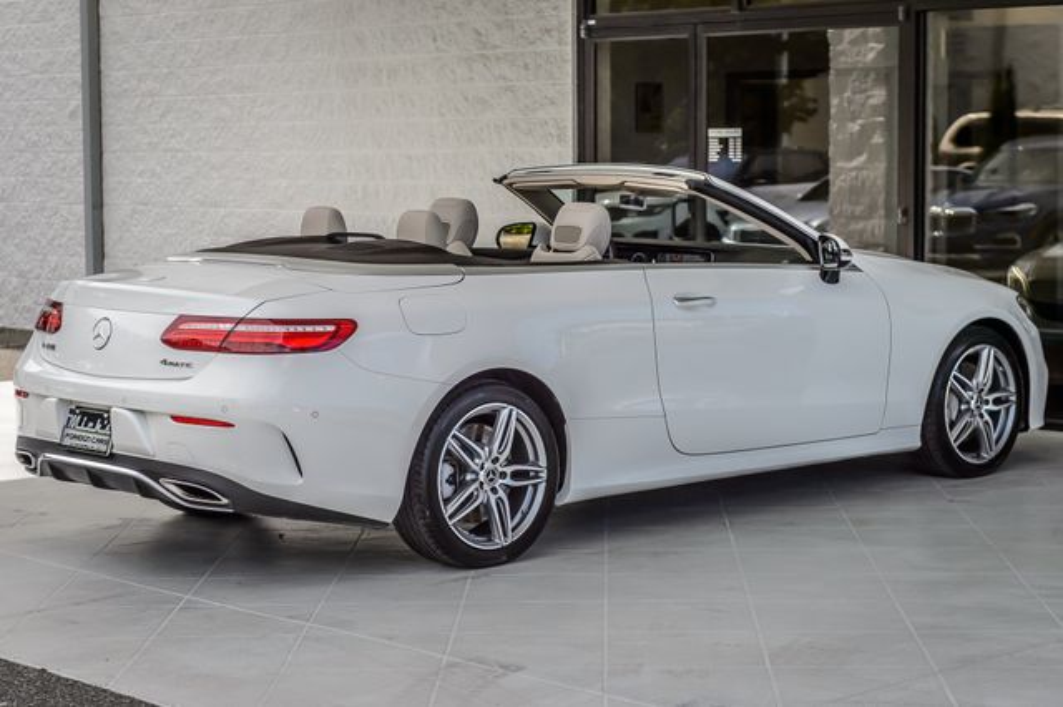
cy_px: 363
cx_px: 527
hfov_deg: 24.9
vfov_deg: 16.8
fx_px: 2403
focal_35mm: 81
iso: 400
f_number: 4
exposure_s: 1/8000
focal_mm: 70
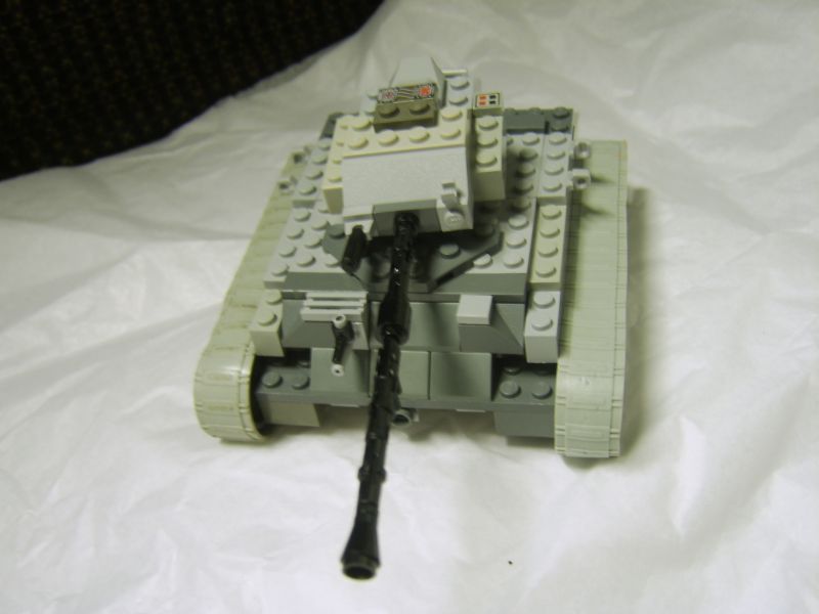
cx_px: 410
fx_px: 733
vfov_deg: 45.4
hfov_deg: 58.4
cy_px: 307
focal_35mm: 31
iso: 71
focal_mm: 8.13
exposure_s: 1/4
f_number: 2.7
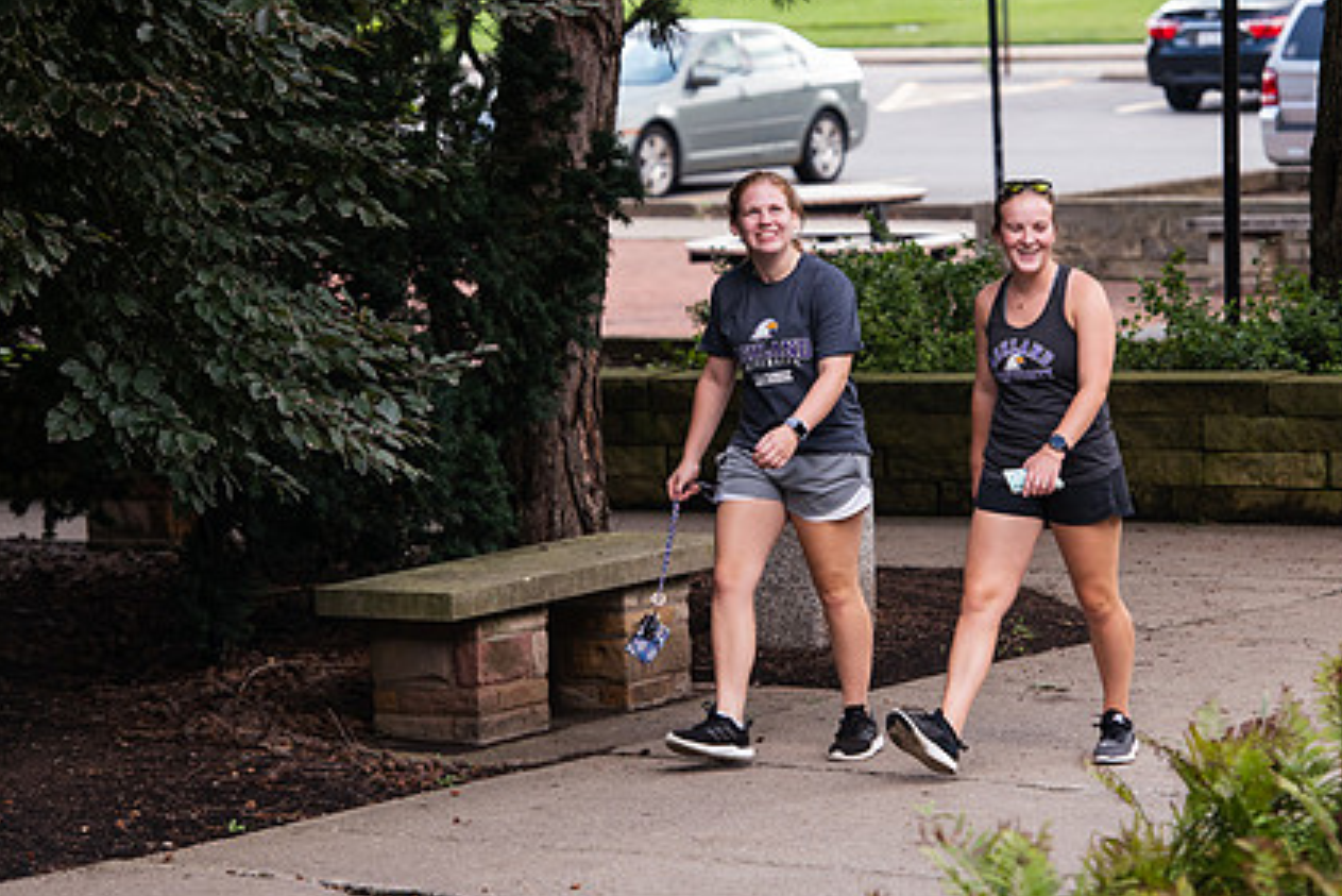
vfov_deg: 7.4
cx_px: 733
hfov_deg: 11.1
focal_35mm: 186
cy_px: 371
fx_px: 6936
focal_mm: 135
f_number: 4
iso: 320
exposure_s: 1/320
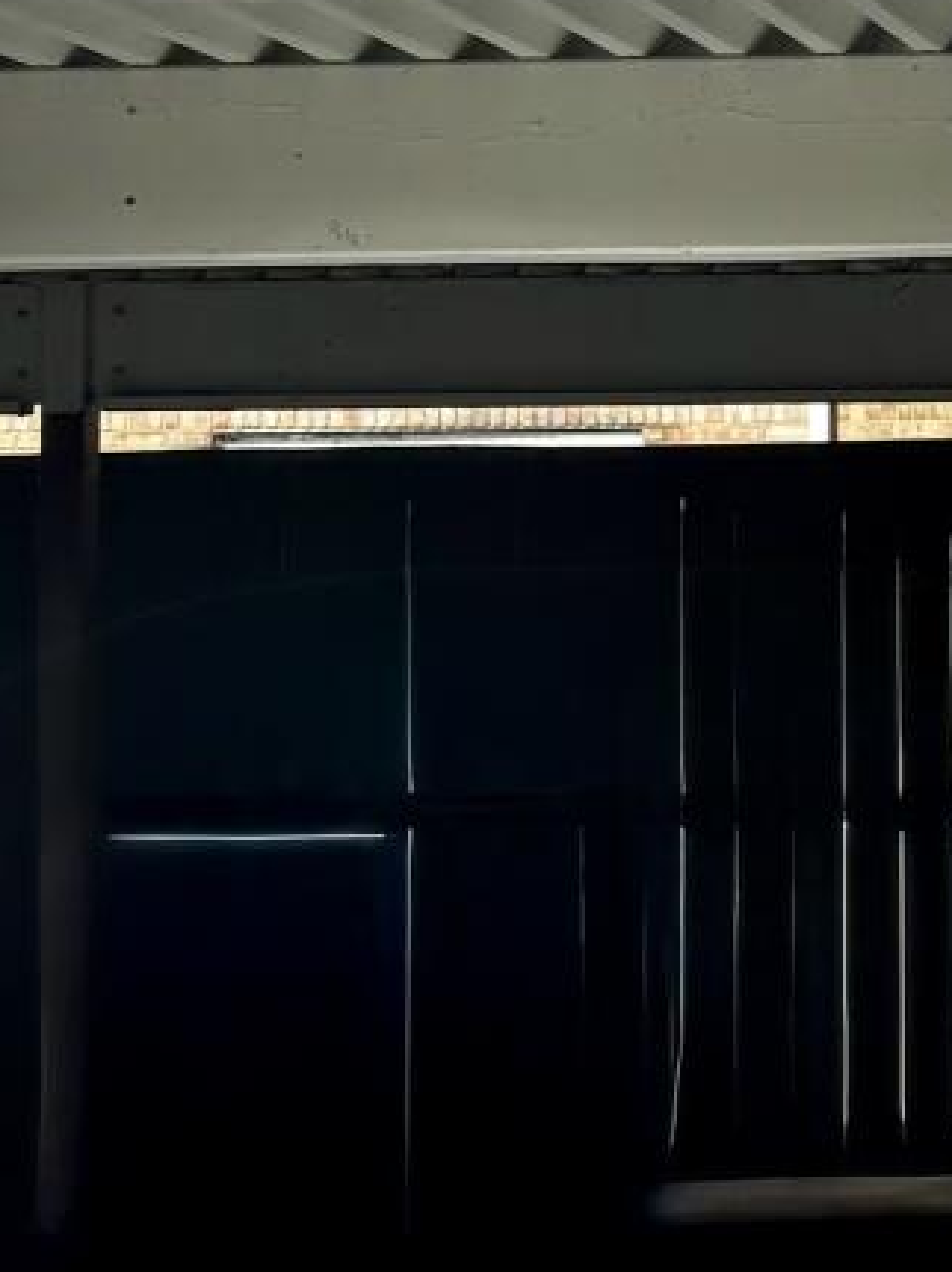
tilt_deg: +4.2
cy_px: 453
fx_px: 4441
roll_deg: +0.4
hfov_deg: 11.7
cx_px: 1407
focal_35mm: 121
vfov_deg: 16.3
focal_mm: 5.96
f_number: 1.6
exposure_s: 1/3831
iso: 64
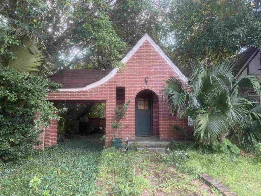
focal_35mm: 24
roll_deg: -0.6
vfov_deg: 56.8
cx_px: 130
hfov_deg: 71.6
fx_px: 181
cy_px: 98
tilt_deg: +4.7
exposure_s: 1/194
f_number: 1.78
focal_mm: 6.76
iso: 100
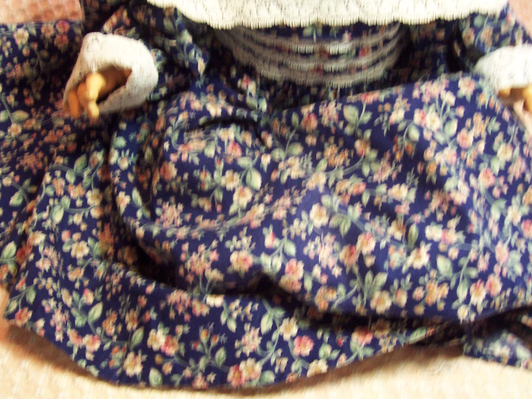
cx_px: 282
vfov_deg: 35.1
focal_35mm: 41
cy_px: 187
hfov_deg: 45.8
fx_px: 630
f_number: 2.8
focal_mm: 5.6
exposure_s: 1/20
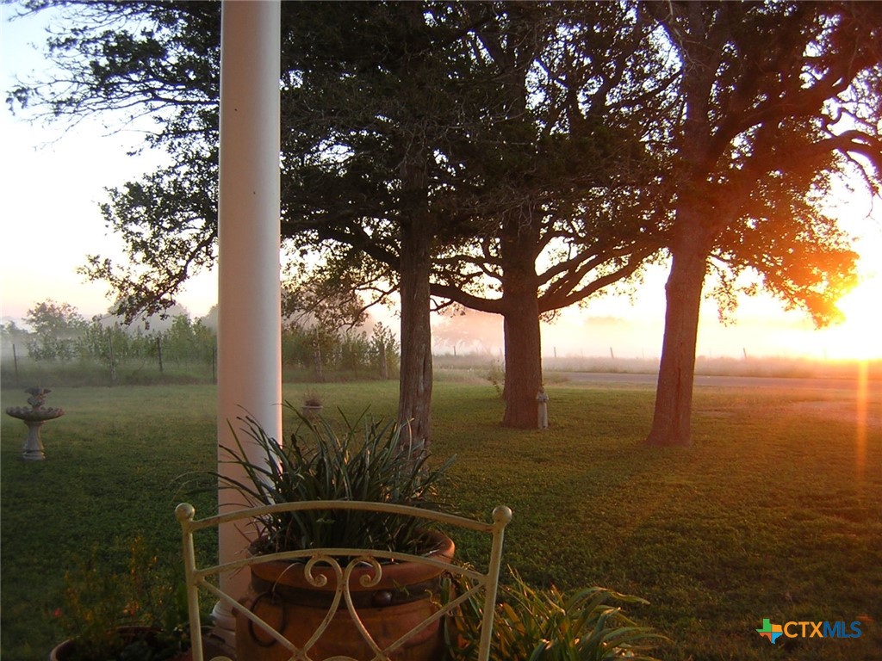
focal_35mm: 36
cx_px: 441
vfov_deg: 39.7
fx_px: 917
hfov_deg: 51.4
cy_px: 330
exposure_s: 1/47.4
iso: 100
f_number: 2.6
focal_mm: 4.7
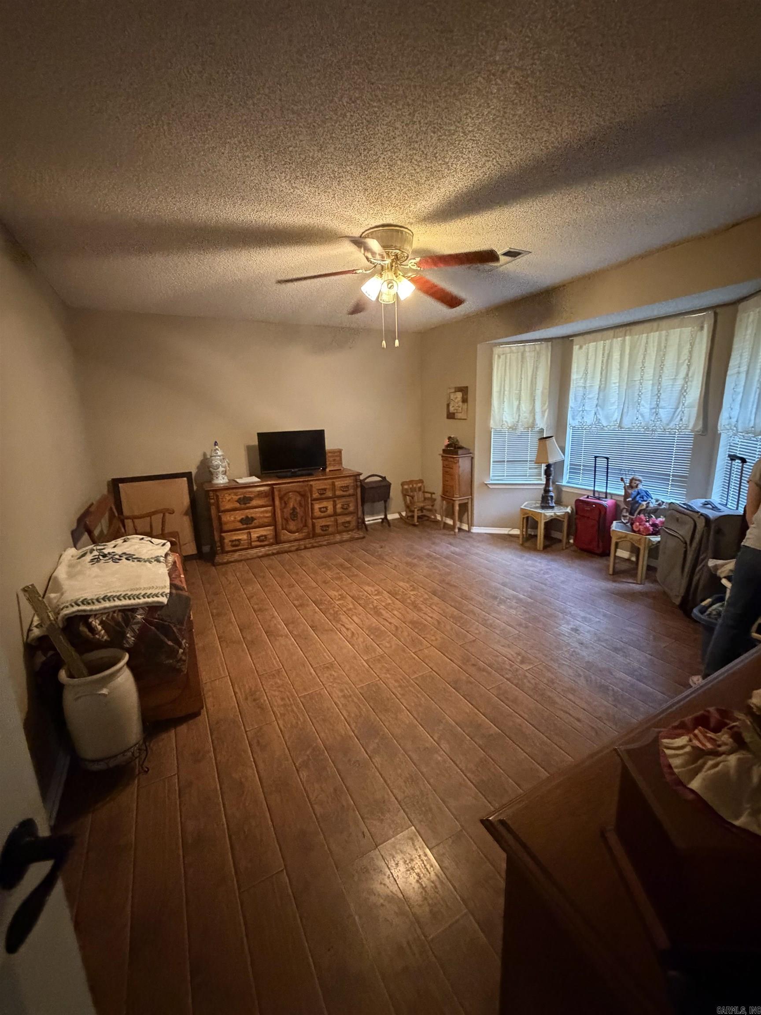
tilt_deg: -12.8
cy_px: 508
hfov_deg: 85.7
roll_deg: +1.8
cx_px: 380
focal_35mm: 14
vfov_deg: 102.1
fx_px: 410
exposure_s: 1/40
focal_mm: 2.22
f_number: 2.2
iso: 1250
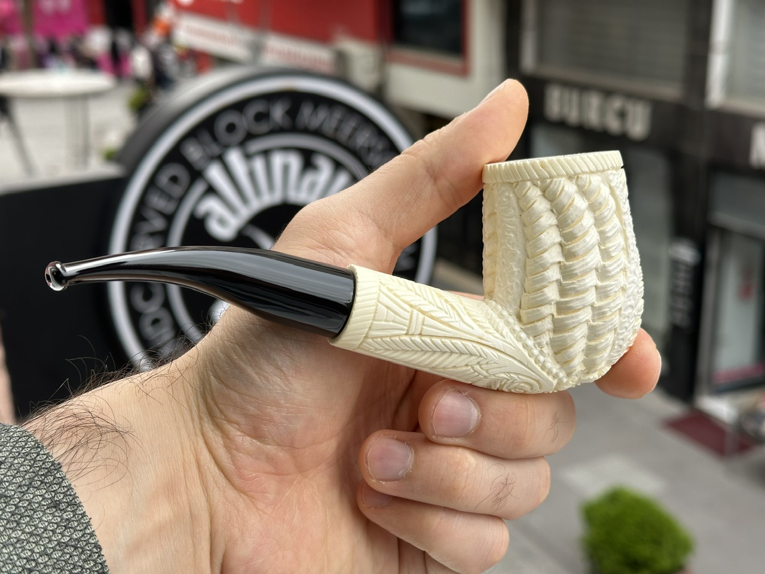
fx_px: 1061
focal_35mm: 48
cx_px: 382
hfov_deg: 39.7
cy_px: 287
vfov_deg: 30.3
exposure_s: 1/456
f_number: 1.78
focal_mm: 6.86
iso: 64
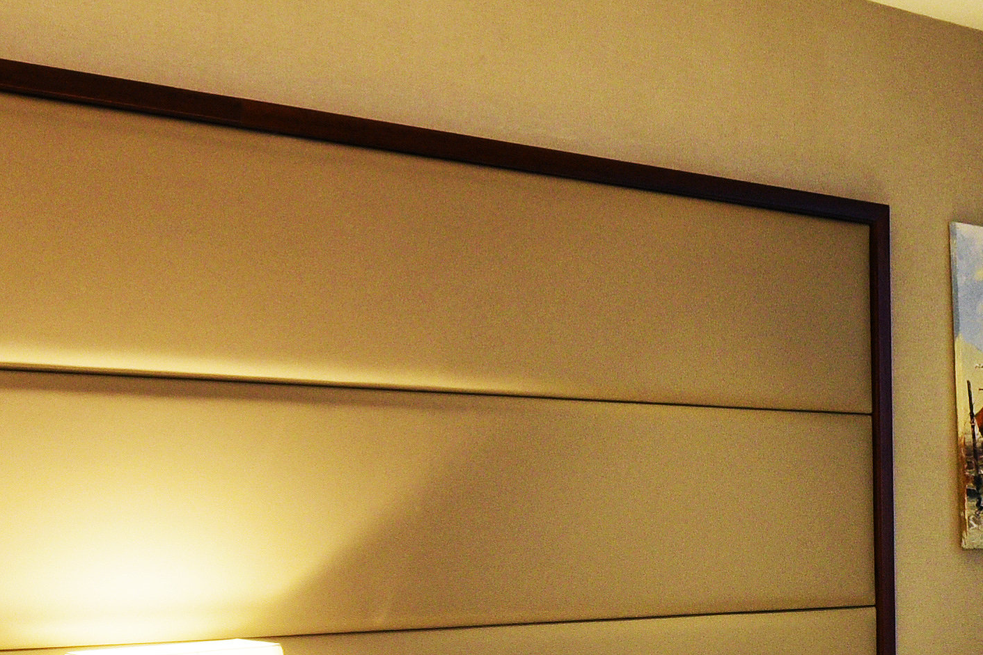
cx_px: 1420
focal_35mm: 73
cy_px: 533
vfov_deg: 18.5
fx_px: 1993
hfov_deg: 23.1
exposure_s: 1/60
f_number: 5
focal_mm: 14
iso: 800
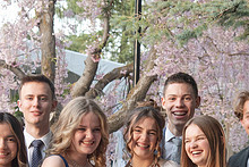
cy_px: 207
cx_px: 134
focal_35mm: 145
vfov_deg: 9.3
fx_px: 1004
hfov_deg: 14.1
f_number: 5.6
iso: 800
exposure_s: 1/125
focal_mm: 55
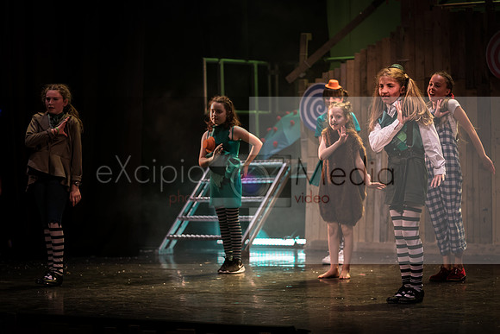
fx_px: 1644
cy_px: 154
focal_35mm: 118
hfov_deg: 17.3
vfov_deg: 11.6
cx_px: 239
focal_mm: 106
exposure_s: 1/125
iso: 640
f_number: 2.8
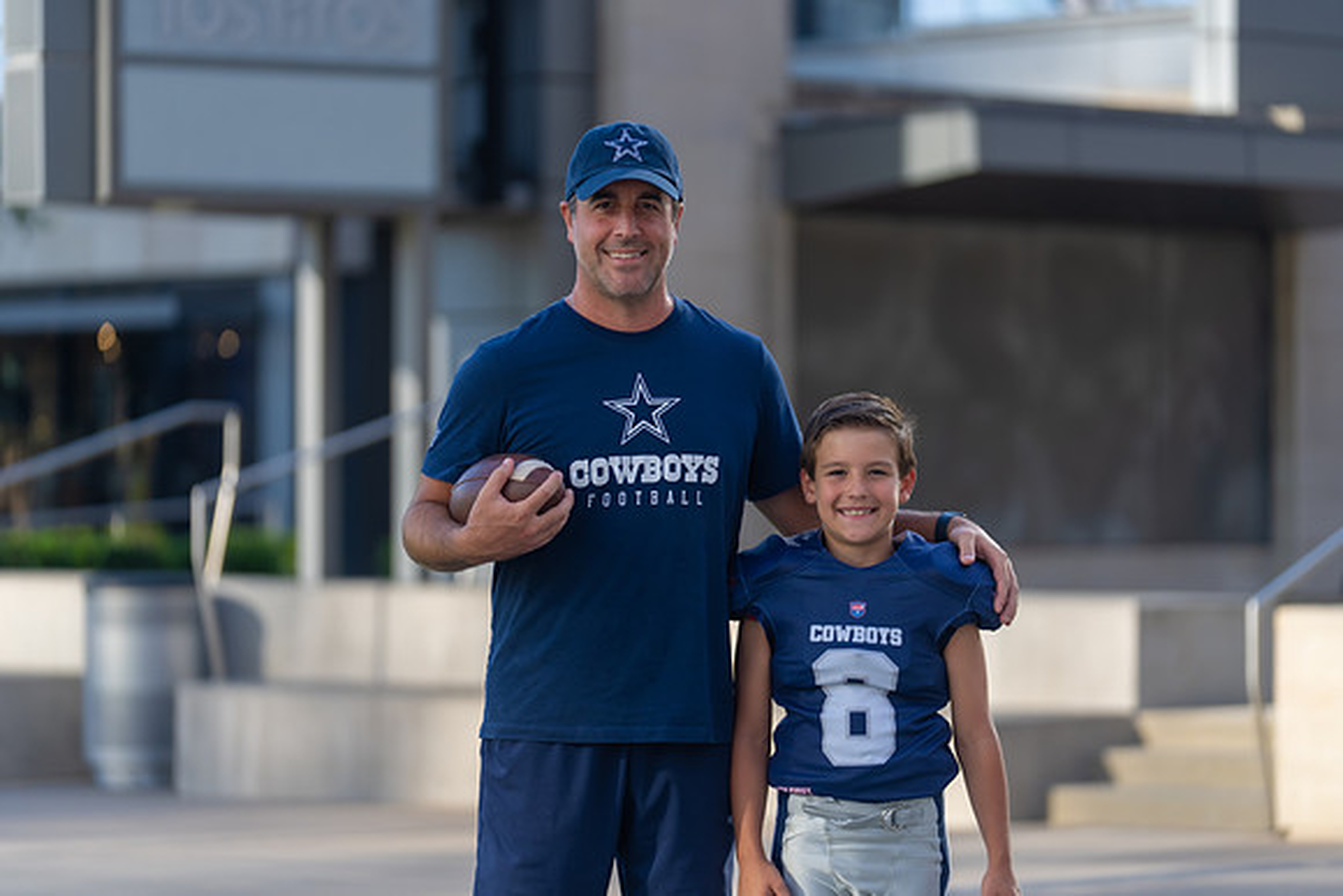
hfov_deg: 14.5
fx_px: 5278
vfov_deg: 9.7
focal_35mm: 141
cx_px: 672
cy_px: 448
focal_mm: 138
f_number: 2.8
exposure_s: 1/500
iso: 100
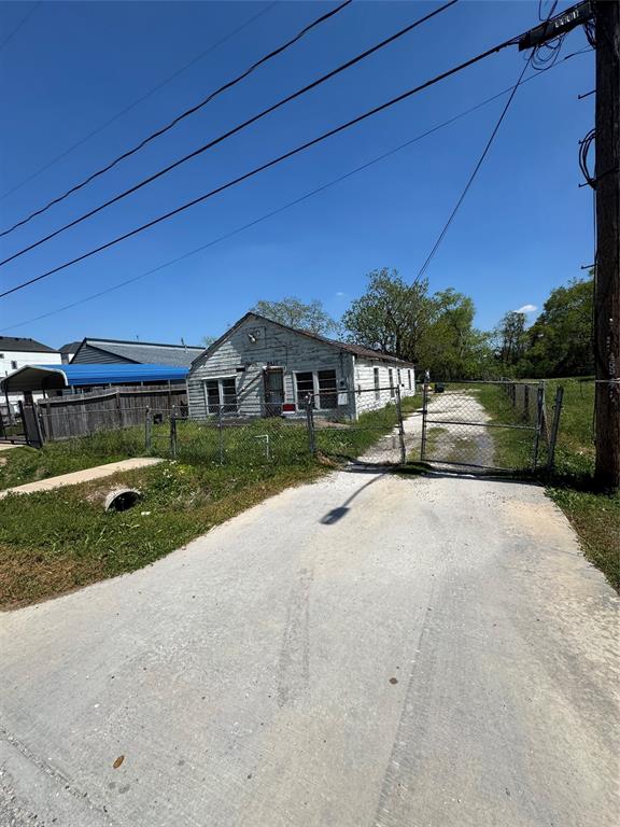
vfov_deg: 102.1
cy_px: 414
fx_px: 334
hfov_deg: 85.7
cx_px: 310
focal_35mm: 14
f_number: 2.2
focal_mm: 2.22
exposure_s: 1/3390
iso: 50
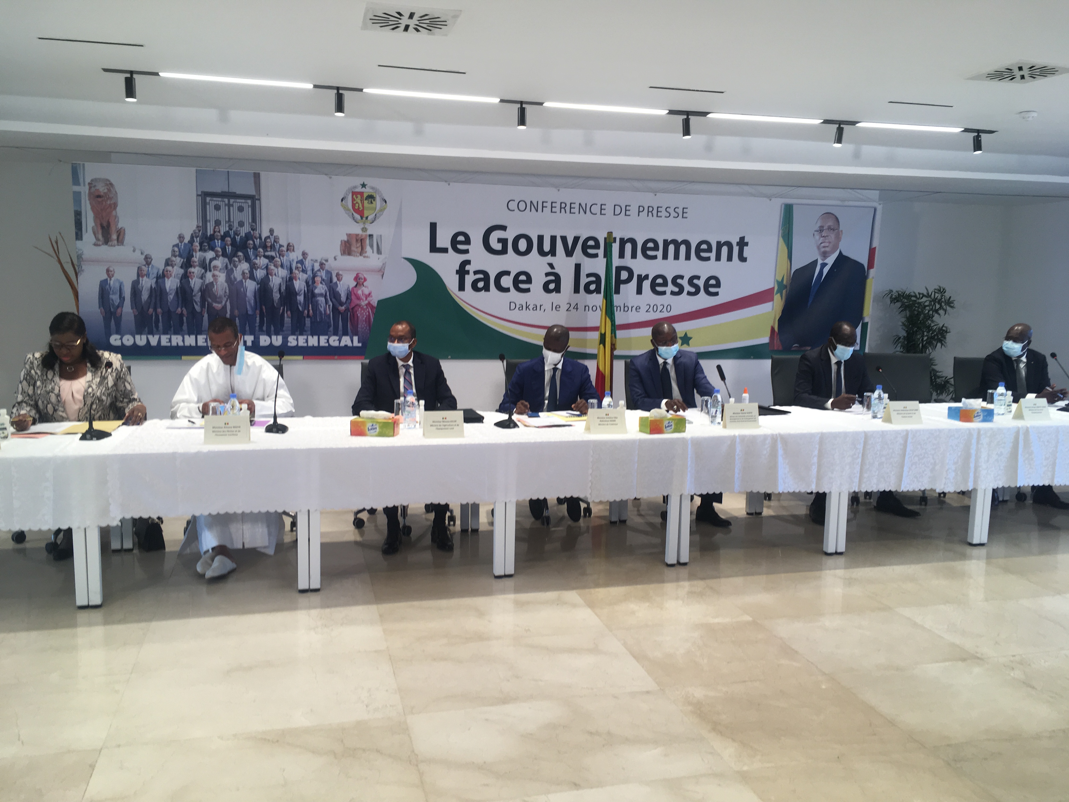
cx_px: 534
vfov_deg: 48.2
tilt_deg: -8.1
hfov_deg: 61.7
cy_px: 401
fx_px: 896
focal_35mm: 29
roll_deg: -2.5
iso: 32
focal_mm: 4.15
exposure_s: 1/50
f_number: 2.2
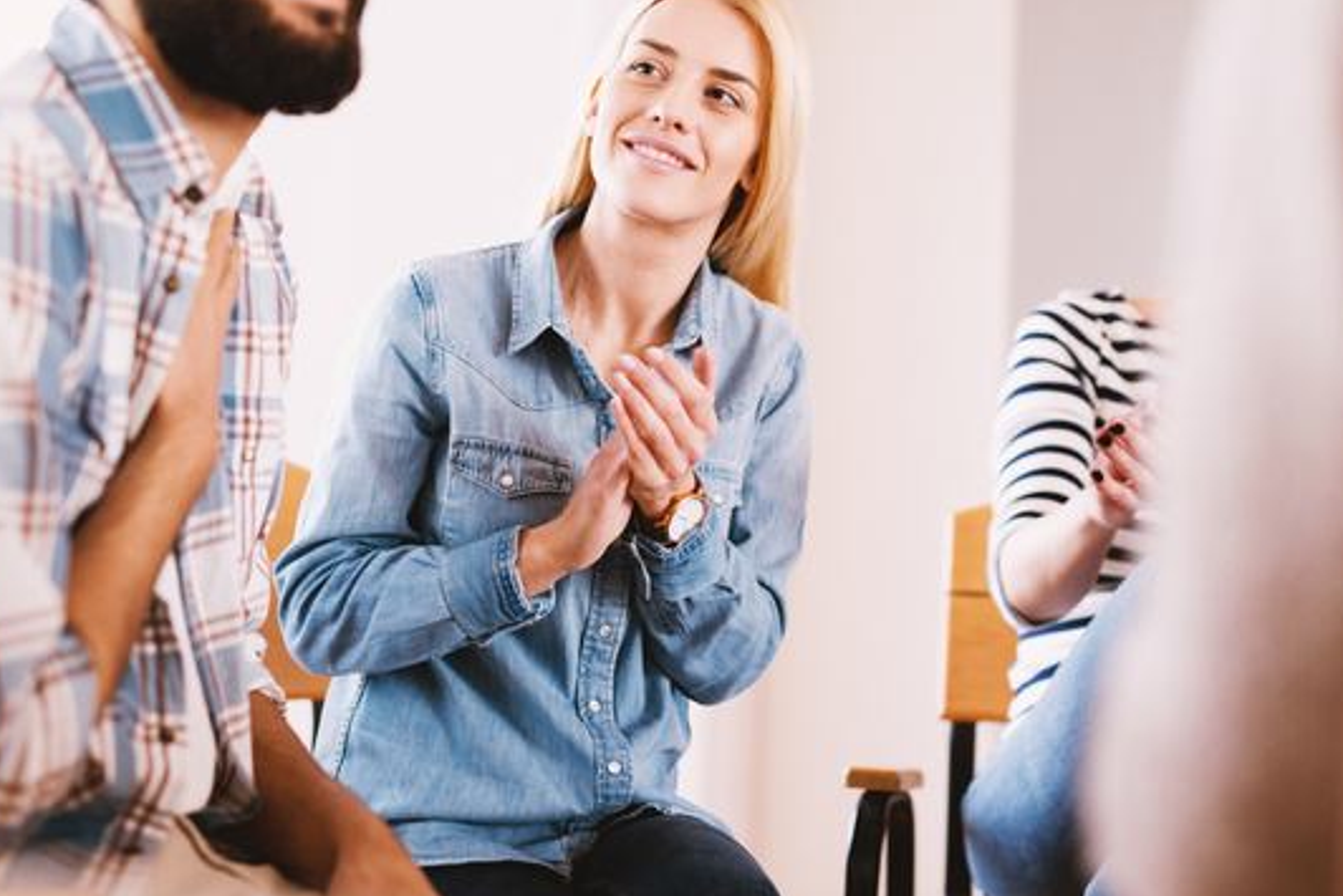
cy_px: 342
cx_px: 719
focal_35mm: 68
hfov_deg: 29.6
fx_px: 2537
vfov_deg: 20.0
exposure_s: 1/125
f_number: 1.8
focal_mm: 50
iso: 640
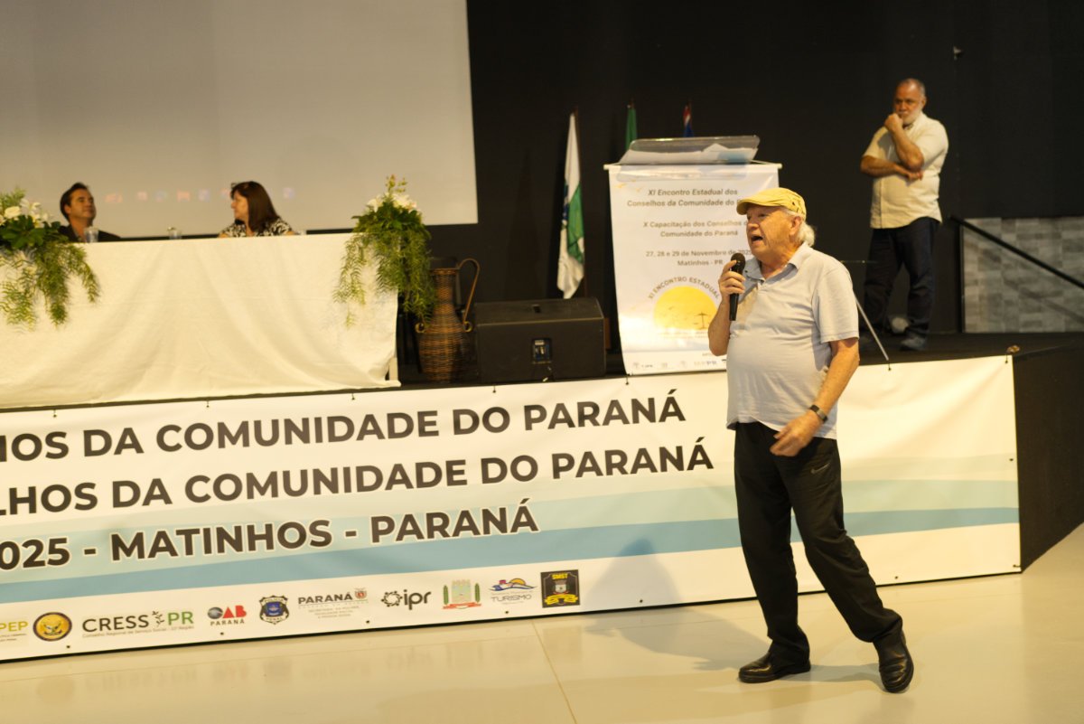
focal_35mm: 35
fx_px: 1054
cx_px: 542
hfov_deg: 54.4
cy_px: 362
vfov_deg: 37.9
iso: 2000
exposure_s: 1/100
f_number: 2.5
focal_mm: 35
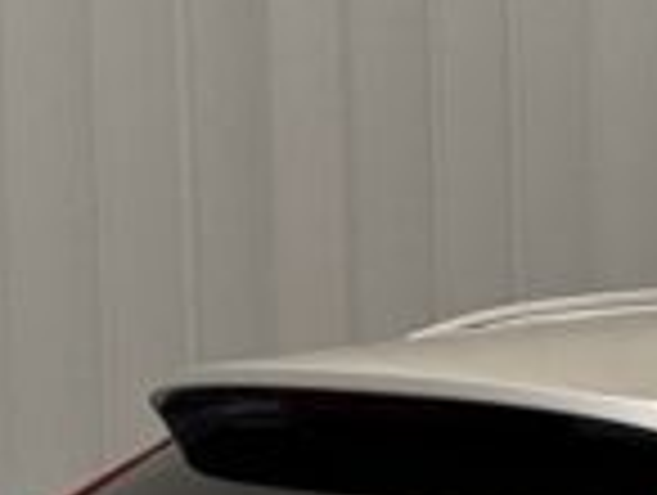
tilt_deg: -4.8
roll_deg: +0.4
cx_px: 1719
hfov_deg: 5.6
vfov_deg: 4.4
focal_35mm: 336
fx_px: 6388
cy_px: 774
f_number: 1.78
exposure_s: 1/100
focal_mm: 6.76
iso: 64
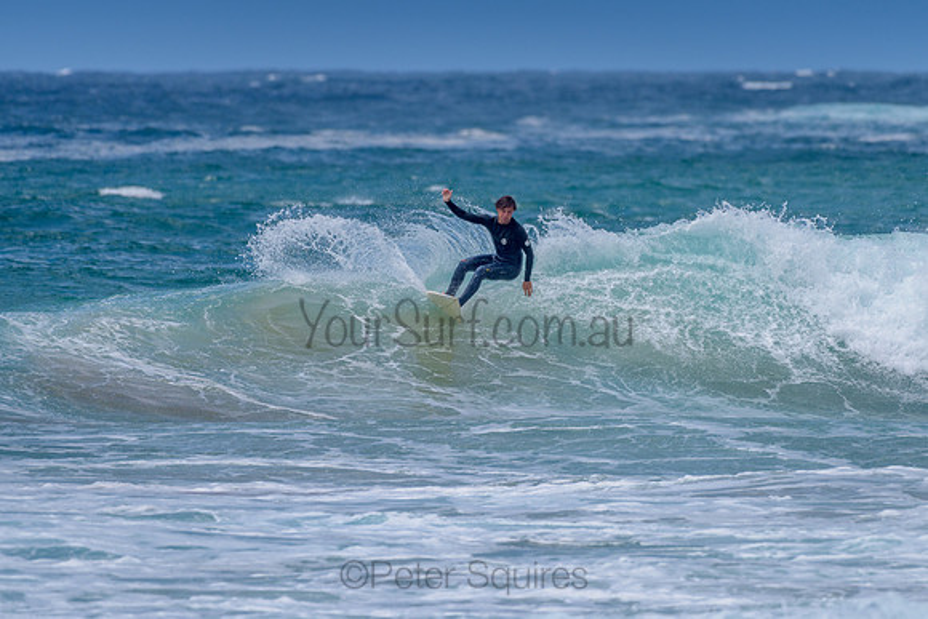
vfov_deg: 2.2
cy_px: 245
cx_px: 468
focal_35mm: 614
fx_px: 15837
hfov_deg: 3.4
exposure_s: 1/2000
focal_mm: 500
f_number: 5.6
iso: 125
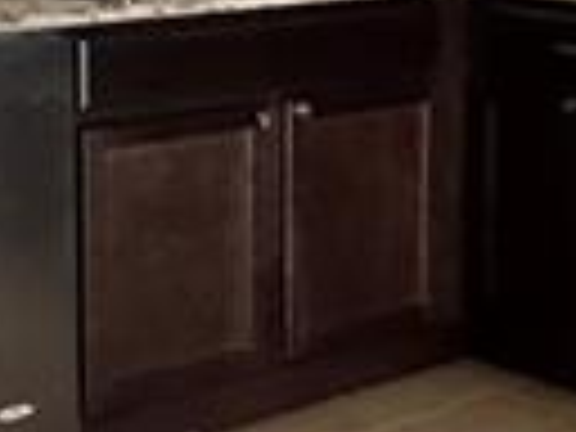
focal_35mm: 112
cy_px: 4
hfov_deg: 16.5
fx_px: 1864
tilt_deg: -6.2
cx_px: 760
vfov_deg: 13.1
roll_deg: -2.3
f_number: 2.2
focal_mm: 2.22
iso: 1250
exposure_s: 1/42
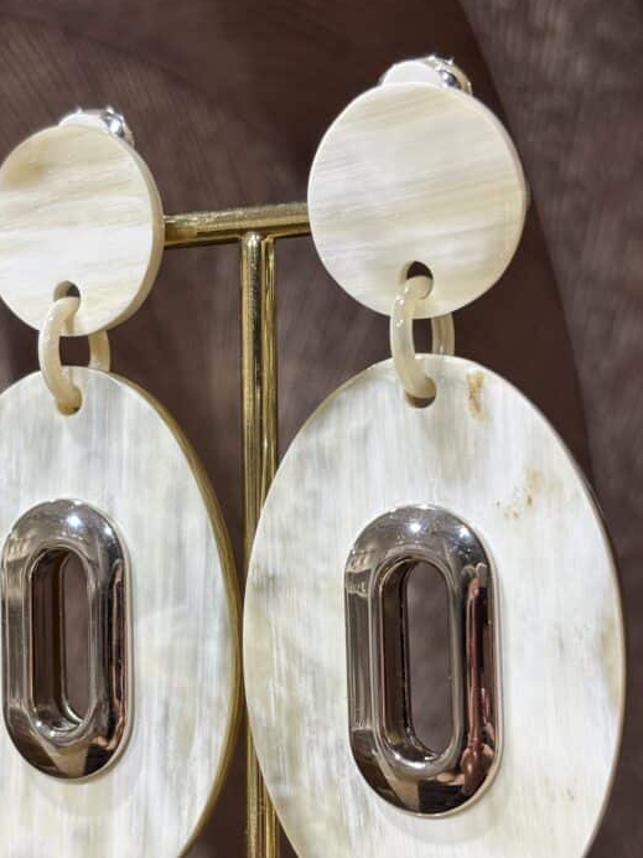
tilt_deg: -1.6
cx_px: 247
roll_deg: +0.4
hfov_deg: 19.1
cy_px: 538
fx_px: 1907
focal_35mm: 77
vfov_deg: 25.3
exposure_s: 1/100
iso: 32
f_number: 1.6
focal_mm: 5.96
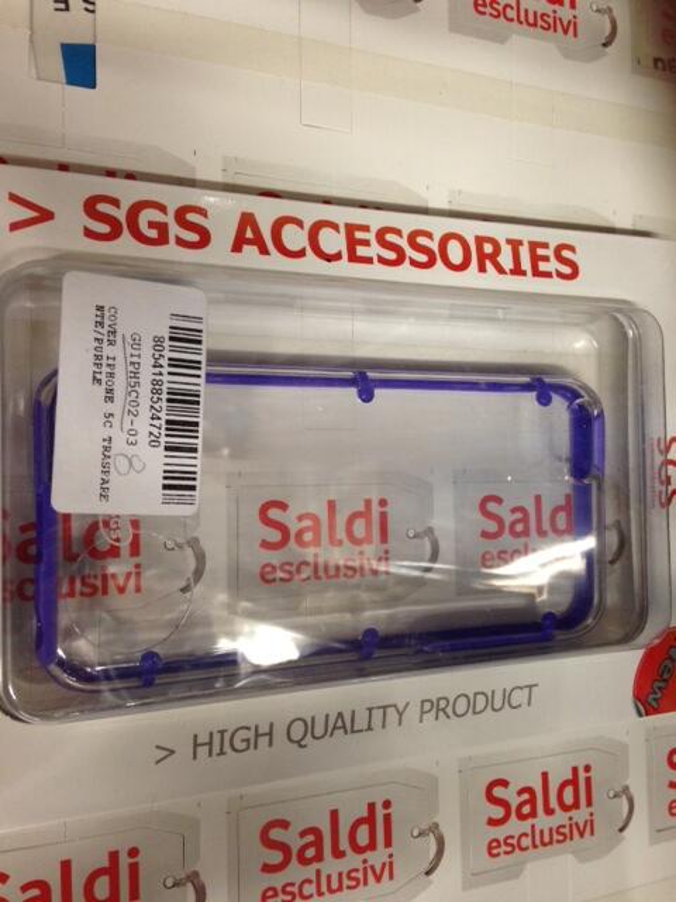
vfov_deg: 55.4
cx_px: 338
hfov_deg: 42.9
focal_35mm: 33
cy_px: 451
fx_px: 859
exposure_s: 1/20
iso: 160
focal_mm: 4.12
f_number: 2.4
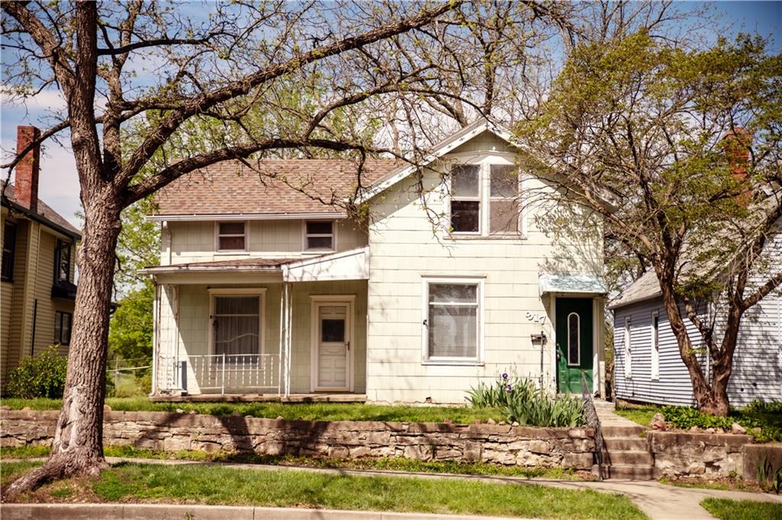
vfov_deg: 28.0
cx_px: 391
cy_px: 260
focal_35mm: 48
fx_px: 1042
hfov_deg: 41.1
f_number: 2.8
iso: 100
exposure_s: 1/2500
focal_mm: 48
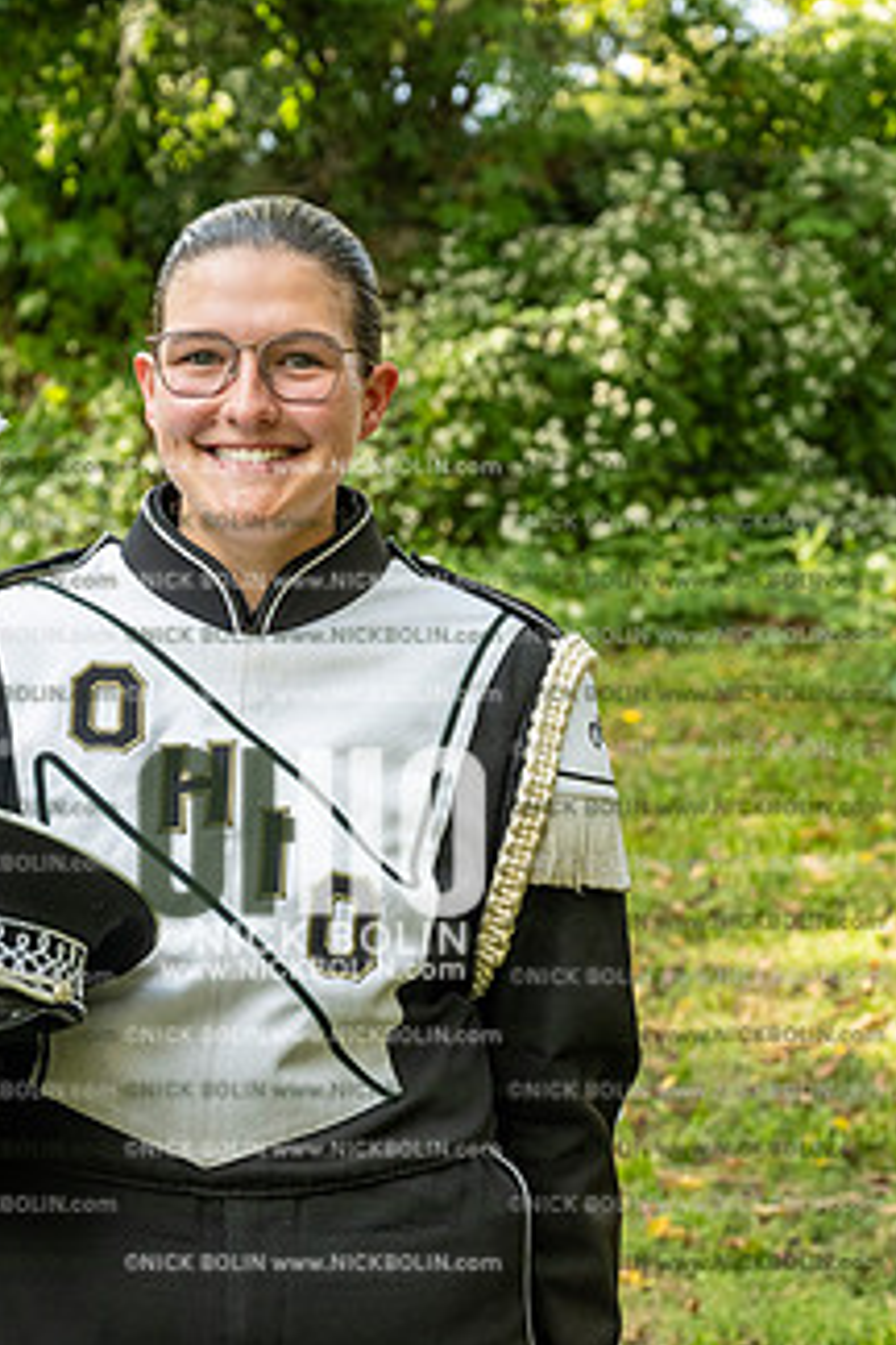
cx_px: 311
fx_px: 3061
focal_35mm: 82
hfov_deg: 16.6
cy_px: 863
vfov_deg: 24.7
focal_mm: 59
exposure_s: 1/640
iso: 1000
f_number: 5.6
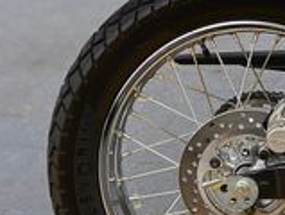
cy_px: -45
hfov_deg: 23.2
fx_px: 635
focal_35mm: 77
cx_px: 339
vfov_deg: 18.2
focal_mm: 5.7
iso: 50
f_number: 1.5
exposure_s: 1/949
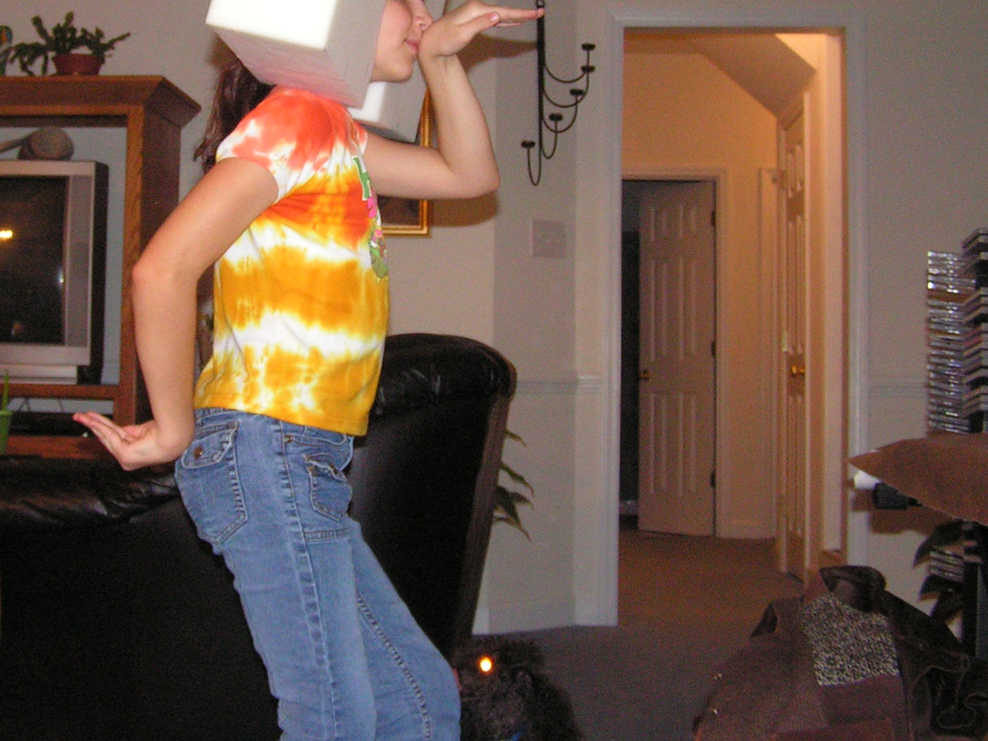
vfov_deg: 25.1
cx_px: 386
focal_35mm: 58
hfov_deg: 33.1
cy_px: 248
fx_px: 1655
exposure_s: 1/40
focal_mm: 6.3
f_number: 2.8
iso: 200
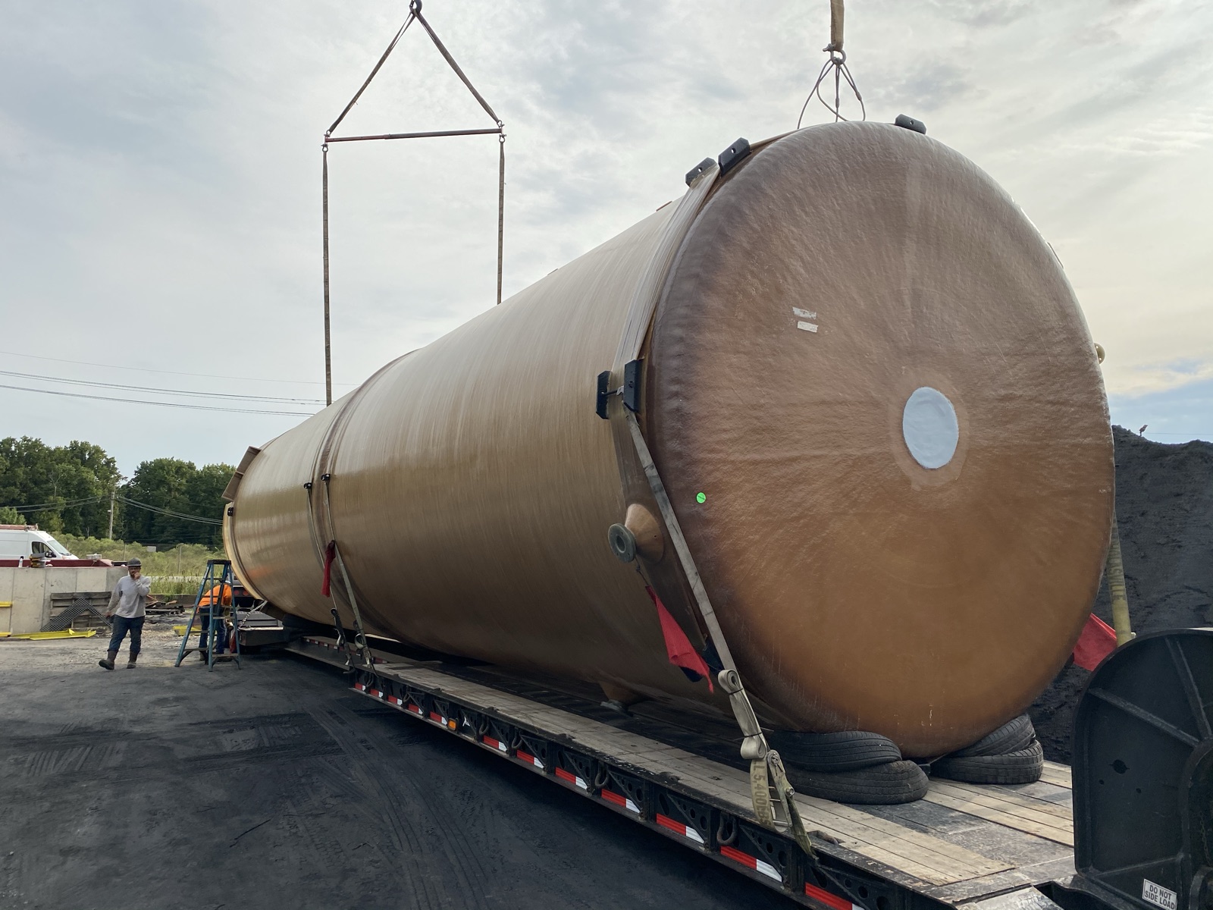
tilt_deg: +7.1
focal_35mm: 26
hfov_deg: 67.3
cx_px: 606
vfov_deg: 53.1
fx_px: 911
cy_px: 455
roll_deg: -1.3
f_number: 1.8
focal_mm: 4.25
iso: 32
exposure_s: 1/2755
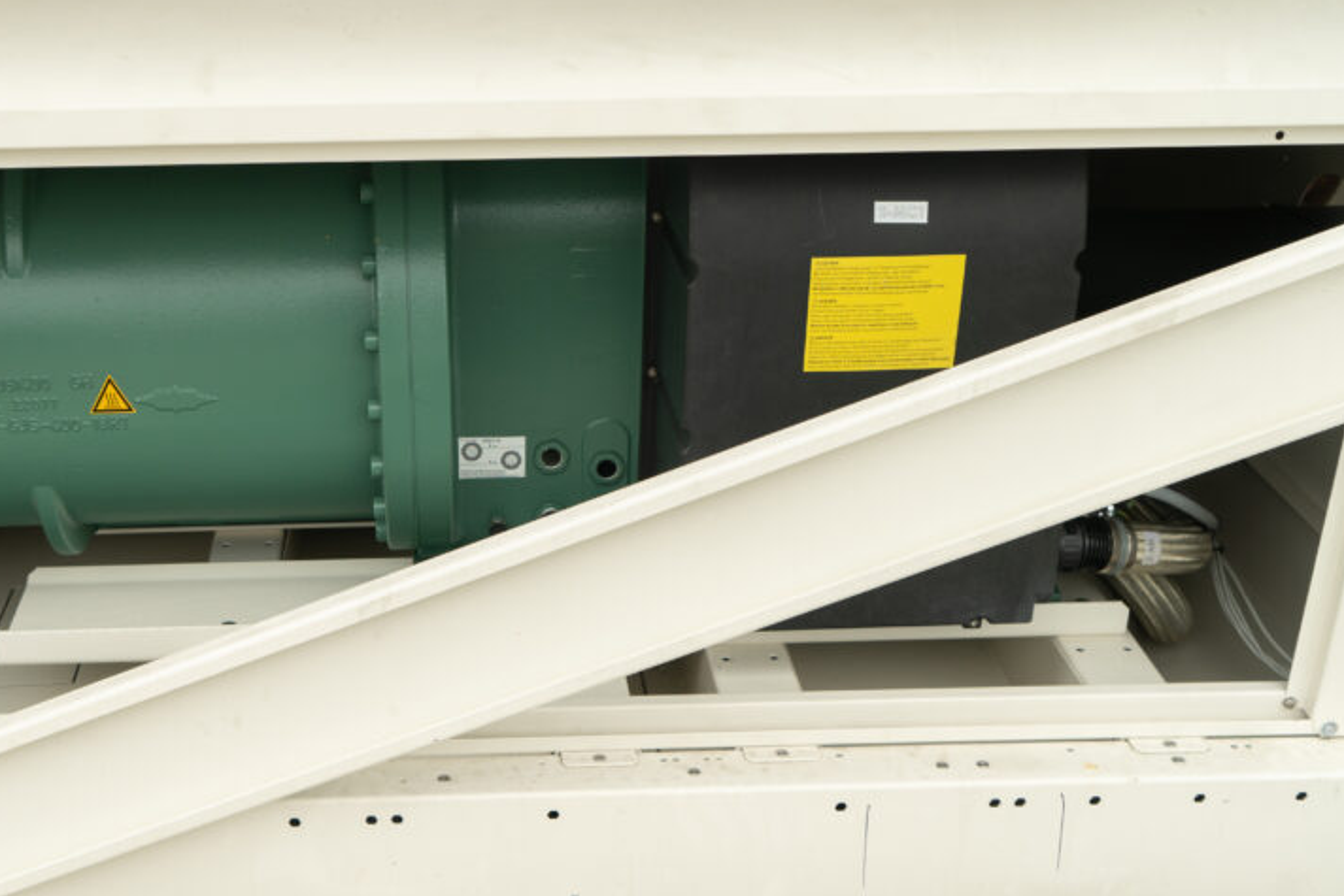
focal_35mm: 46
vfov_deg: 29.2
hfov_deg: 42.3
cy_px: 486
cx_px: 476
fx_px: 1718
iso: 250
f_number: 5
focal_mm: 32
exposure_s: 1/160
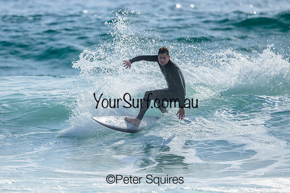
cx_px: 145
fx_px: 6446
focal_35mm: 800
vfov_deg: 1.7
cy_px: 96
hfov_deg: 2.6
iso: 110
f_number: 6.3
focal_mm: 800
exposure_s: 1/2000
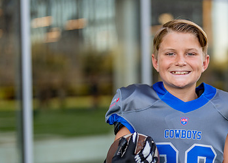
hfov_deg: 20.1
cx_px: 190
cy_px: 122
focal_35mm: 98
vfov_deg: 14.6
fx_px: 635
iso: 100
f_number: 1.2
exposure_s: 1/640
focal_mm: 50
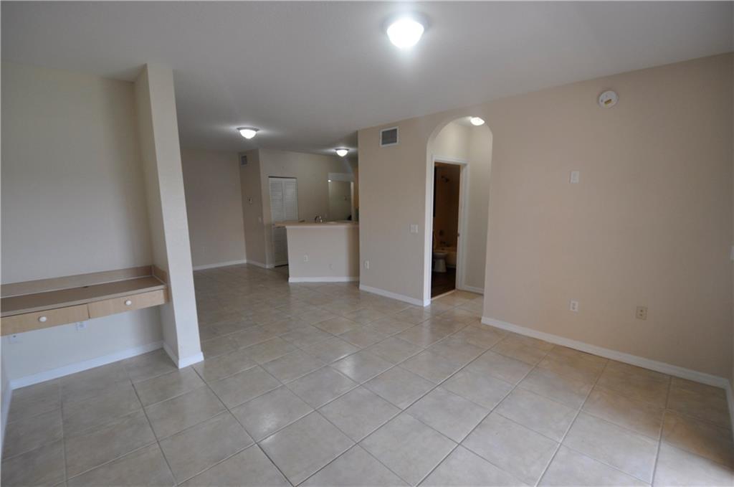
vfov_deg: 77.1
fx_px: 305
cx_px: 367
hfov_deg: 100.5
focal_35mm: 15
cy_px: 244
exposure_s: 1/100
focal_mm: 10
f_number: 5
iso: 400
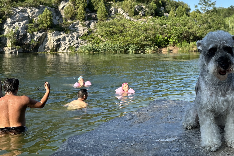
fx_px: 266
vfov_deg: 32.0
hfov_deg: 44.8
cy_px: 38
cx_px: 191
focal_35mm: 41
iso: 80
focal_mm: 6.86
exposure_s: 1/2591
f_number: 1.78
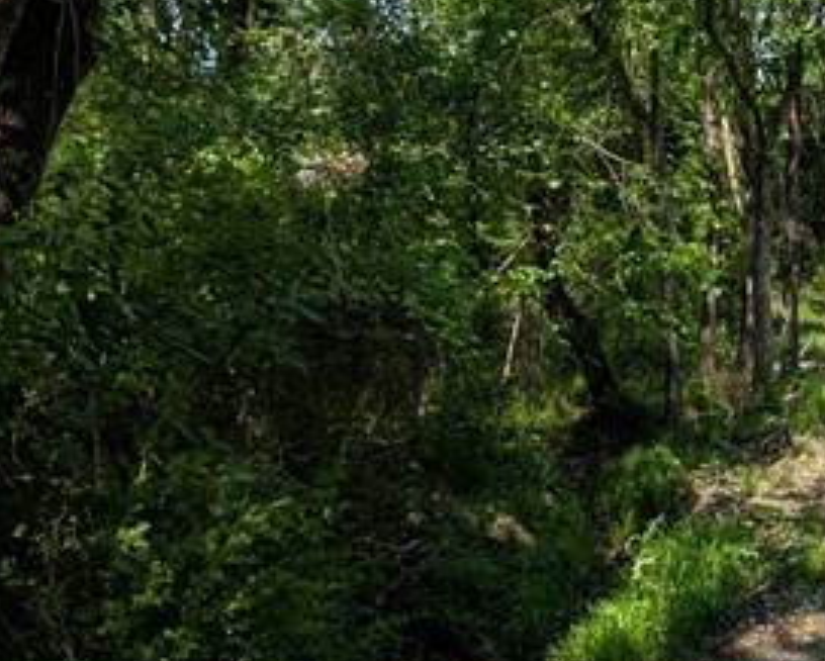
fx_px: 1075
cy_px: 173
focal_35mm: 44
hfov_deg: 38.3
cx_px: 784
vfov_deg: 33.6
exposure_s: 1/1721
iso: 47
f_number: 1.7
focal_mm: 2.02
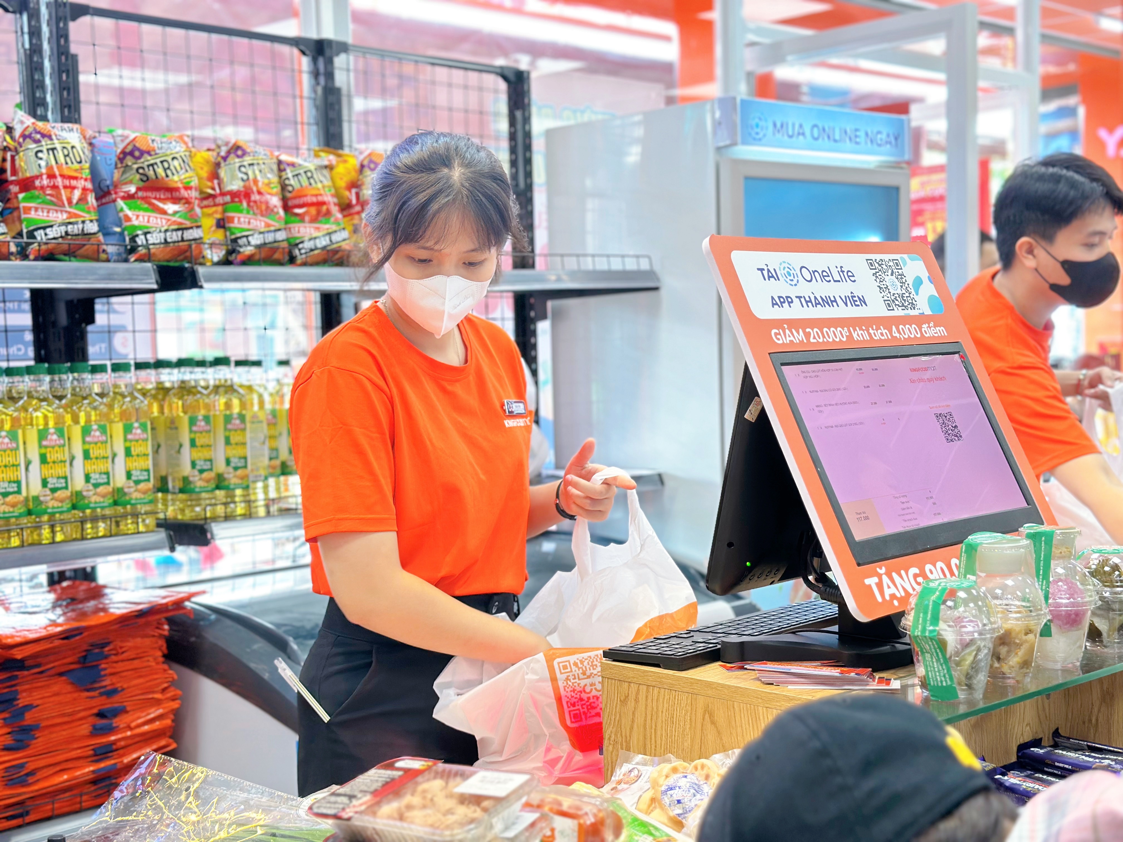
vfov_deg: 30.3
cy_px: 421
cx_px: 562
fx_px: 1557
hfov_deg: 39.7
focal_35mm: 48
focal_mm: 6.86
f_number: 1.78
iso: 125
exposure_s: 1/111
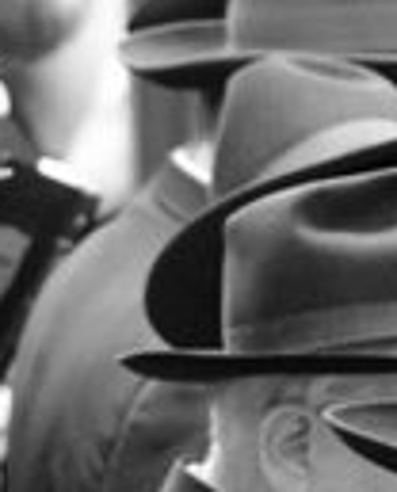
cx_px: -874
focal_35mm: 868
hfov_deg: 1.8
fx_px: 12689
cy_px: 481
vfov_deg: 2.2
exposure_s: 1/80
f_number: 3.5
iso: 2000
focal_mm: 100
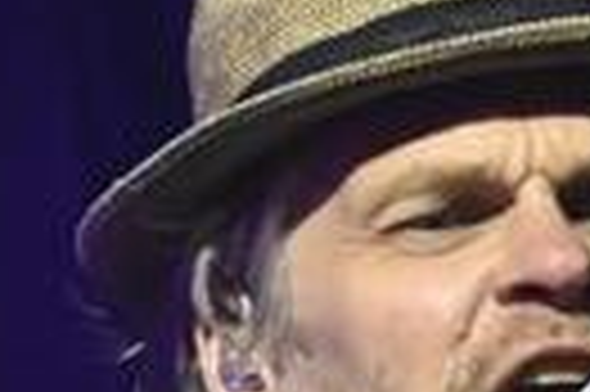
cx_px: 297
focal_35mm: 3020
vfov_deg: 0.5
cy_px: 1426
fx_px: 49433
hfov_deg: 0.7
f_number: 10
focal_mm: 400
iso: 8000
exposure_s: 1/80
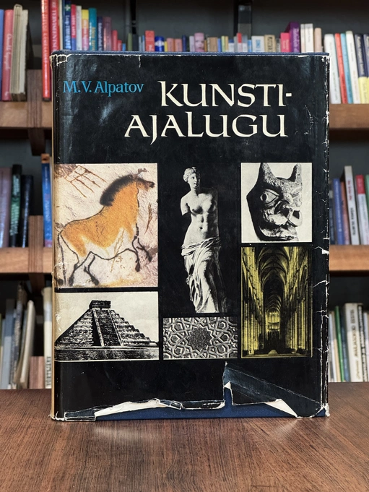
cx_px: 184
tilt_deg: -3.3
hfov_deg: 19.1
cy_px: 246
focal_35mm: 77
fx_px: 1094
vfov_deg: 25.3
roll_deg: -0.2
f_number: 2.8
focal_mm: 9
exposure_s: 1/64
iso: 250
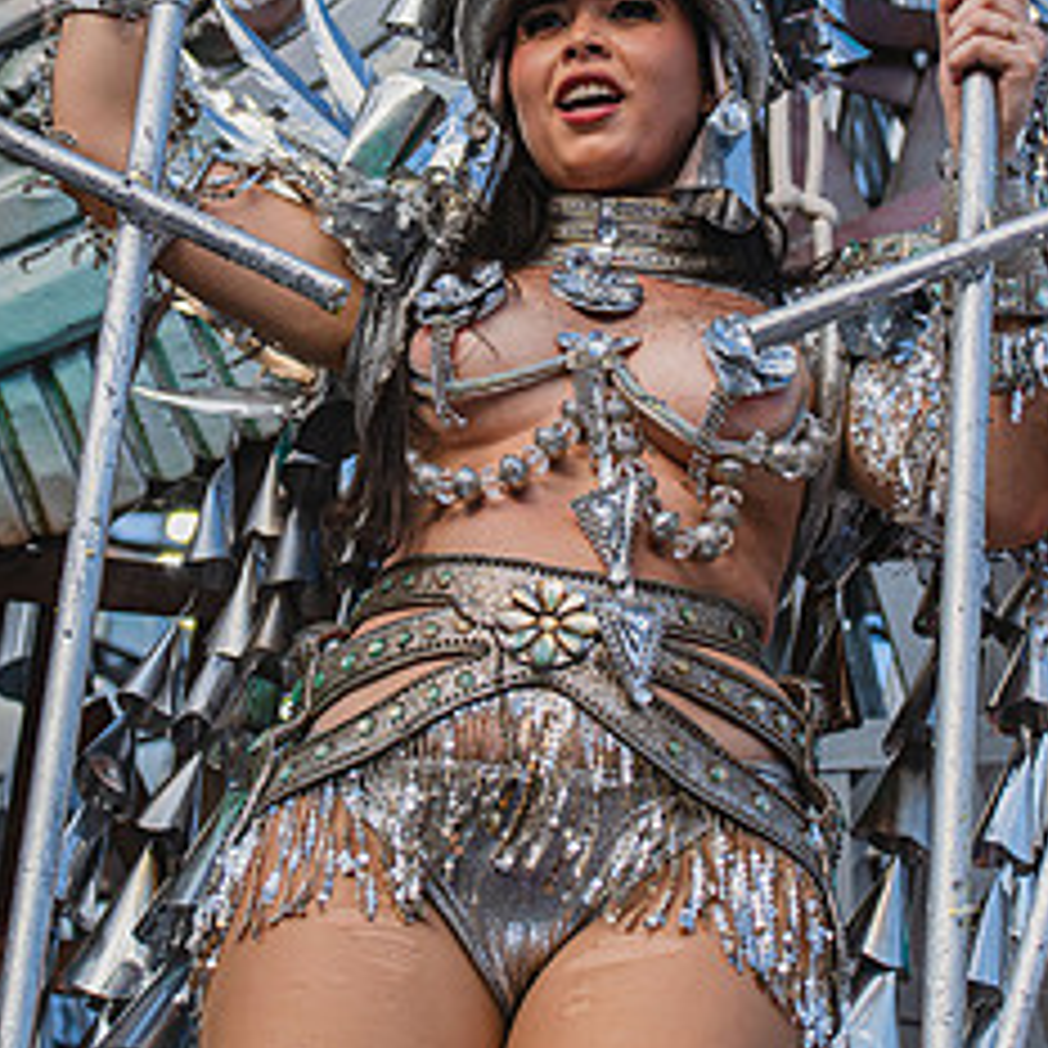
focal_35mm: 128
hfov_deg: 13.6
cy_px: 171
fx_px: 4384
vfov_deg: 13.5
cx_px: 542
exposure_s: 1/1600
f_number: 5.6
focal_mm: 78
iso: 400
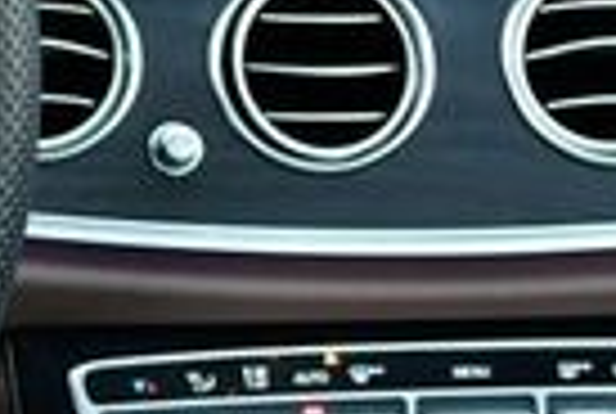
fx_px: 3207
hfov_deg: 10.7
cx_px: -189
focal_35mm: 187
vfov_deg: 7.4
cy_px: 189
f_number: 3.8
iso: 800
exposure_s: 1/160
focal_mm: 20
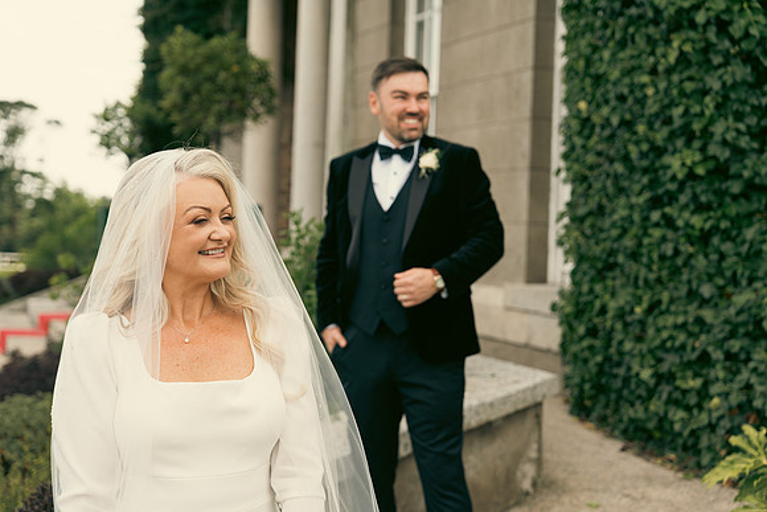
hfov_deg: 29.6
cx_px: 384
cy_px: 256
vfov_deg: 20.0
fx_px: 1449
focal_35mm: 68
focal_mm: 68
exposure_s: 1/400
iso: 125
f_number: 3.5
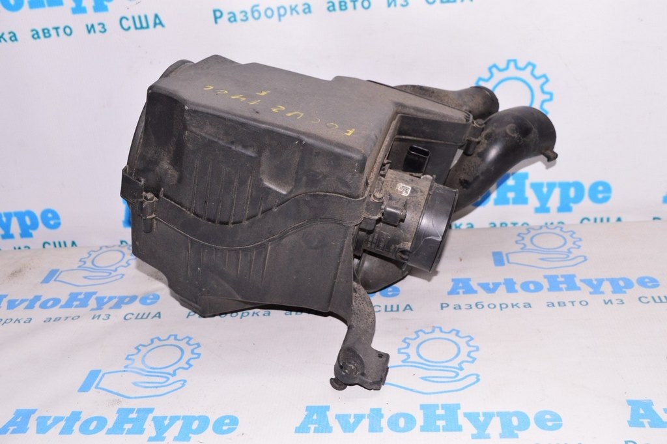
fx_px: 778
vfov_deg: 31.8
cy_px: 222
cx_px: 334
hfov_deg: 46.4
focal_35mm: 42
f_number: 8
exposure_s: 1/200
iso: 1600
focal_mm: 28
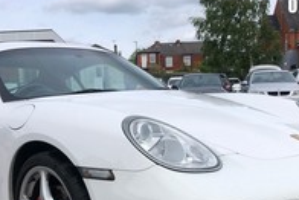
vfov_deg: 25.3
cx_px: 131
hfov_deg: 38.1
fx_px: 432
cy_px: 176
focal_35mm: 52
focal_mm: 4
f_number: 1.8
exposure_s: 1/2558
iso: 20
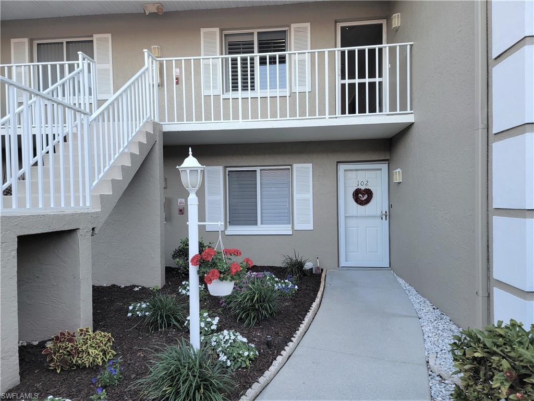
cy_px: 200
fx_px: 370
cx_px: 267
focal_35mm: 24
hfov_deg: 71.6
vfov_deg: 56.8
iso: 32
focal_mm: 6.7
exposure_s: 1/120
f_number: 1.8
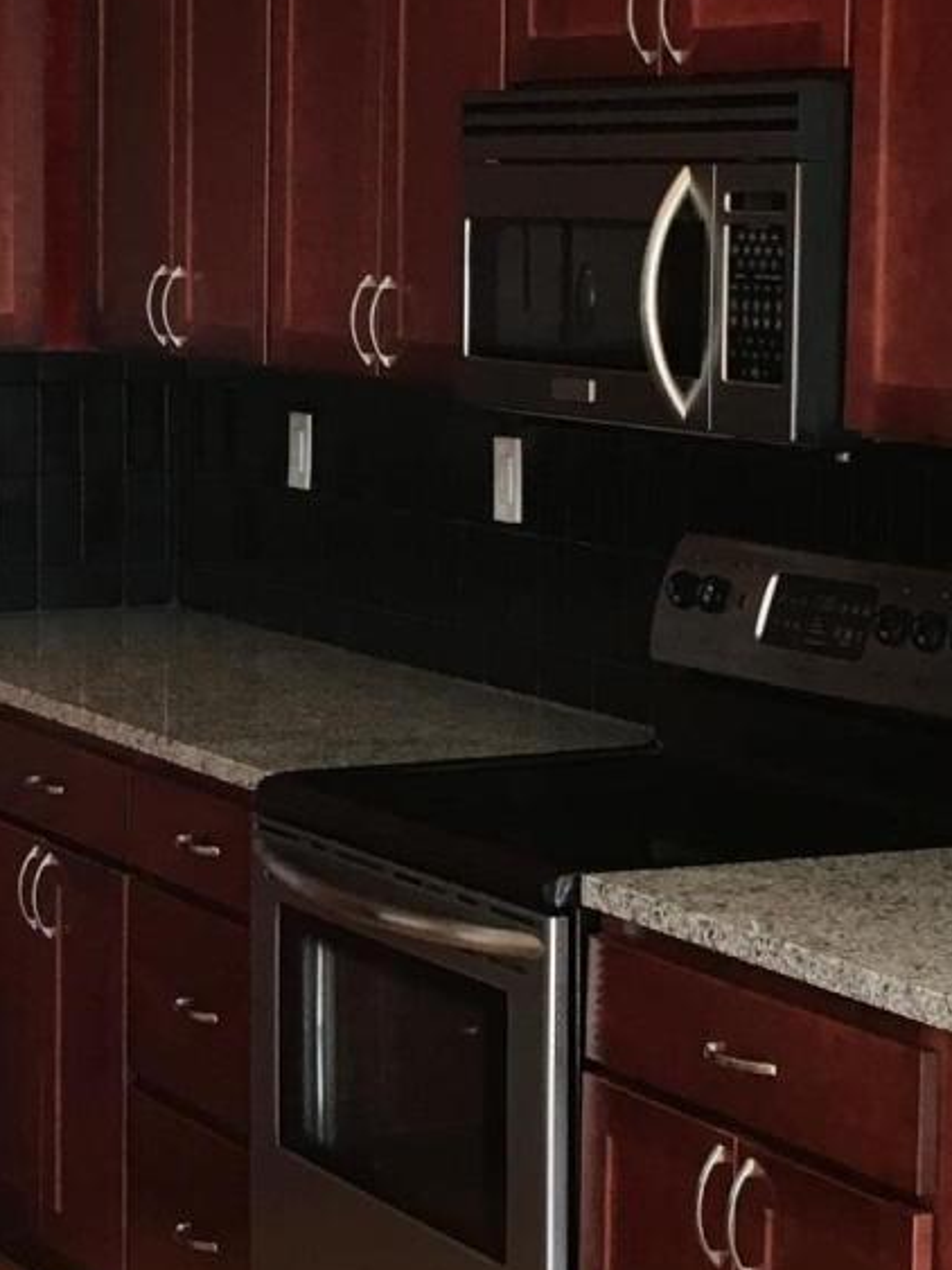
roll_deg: +0.3
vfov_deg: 19.1
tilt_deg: -4.4
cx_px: 135
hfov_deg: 14.2
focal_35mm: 103
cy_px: 523
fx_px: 3778
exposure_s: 1/30
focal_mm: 4.15
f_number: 2.2
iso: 32
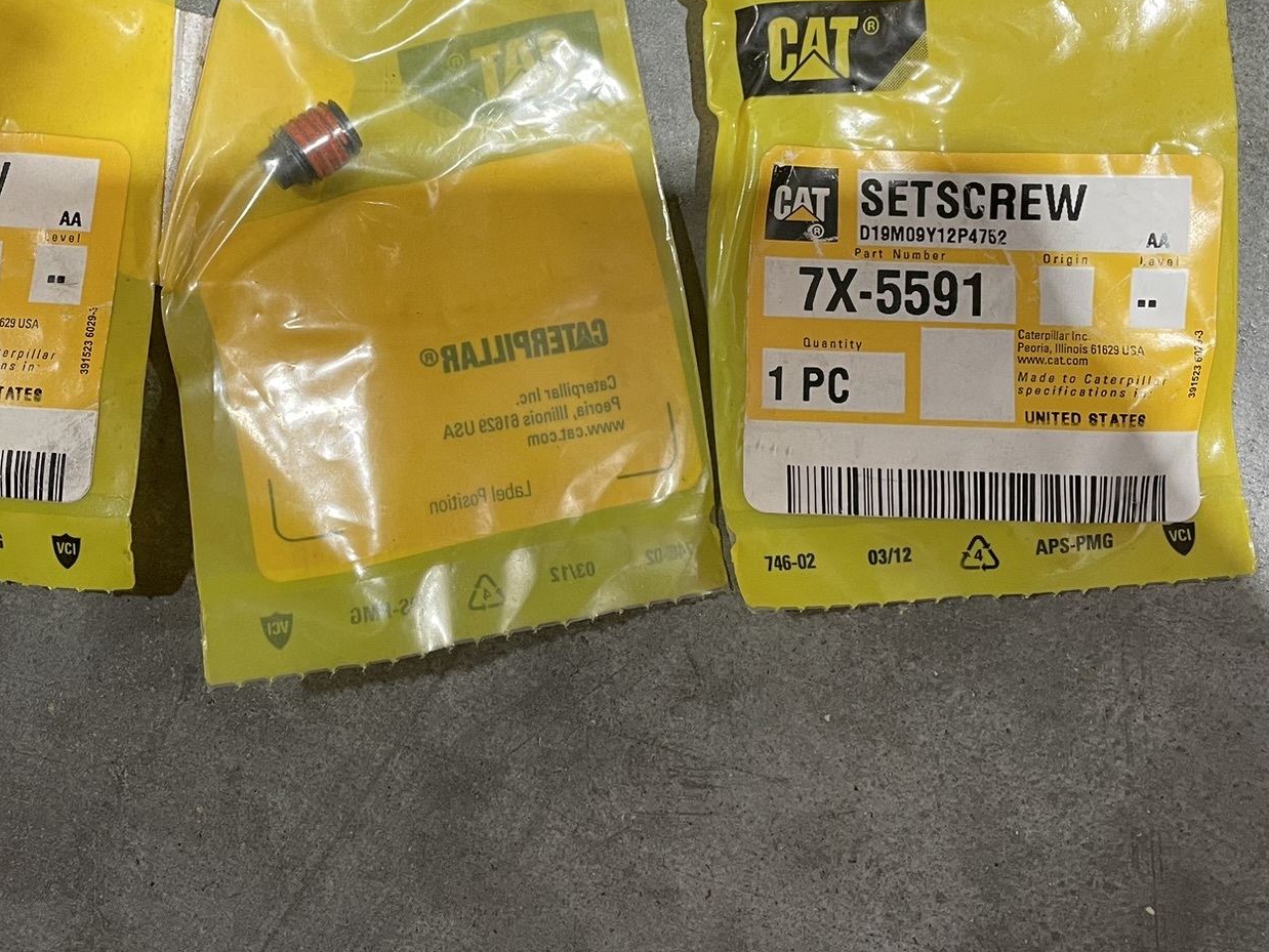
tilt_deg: -85.4
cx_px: 424
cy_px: 314
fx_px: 1577
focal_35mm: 43
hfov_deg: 43.2
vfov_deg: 33.3
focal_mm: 4.2
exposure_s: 1/60
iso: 160
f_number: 1.6
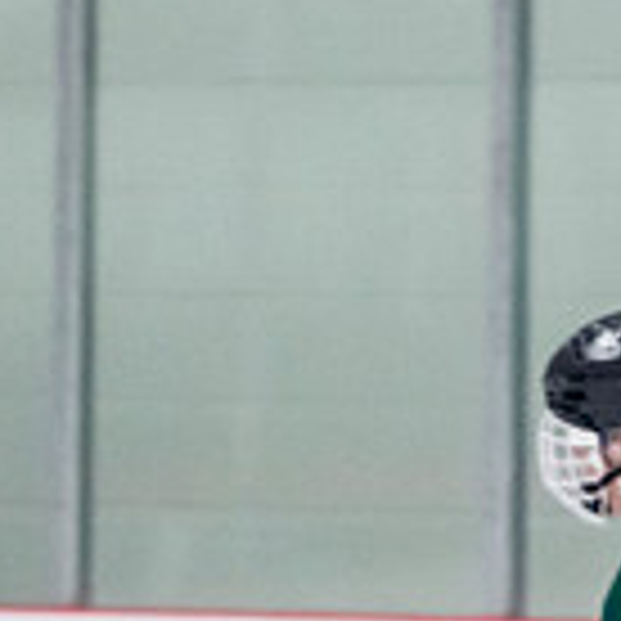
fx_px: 25574
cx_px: 712
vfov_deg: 1.4
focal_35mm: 1260
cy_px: 922
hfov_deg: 1.4
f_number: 3.2
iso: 3200
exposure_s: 1/640
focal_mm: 200
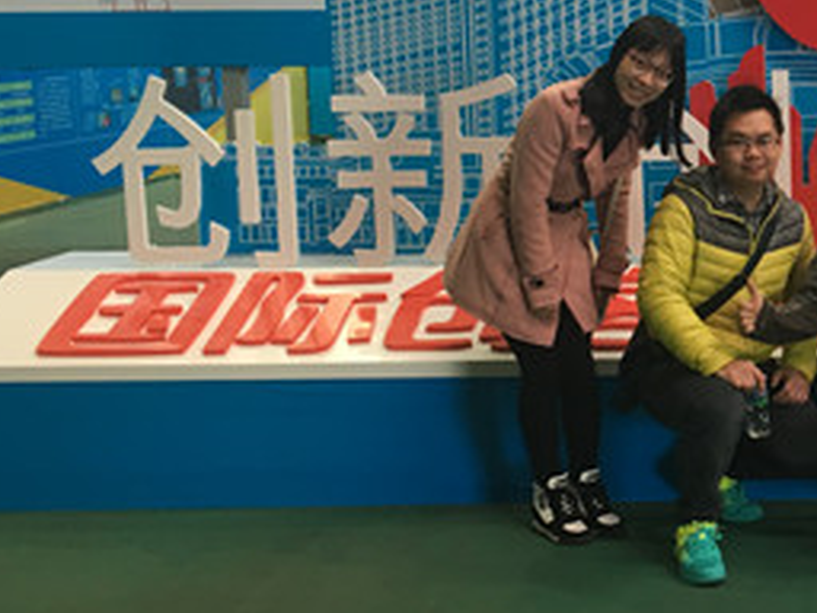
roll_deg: -0.5
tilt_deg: -7.7
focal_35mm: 68
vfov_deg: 21.6
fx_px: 1605
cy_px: 220
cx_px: 906
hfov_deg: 26.3
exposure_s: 1/33
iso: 50
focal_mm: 4.15
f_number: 2.2
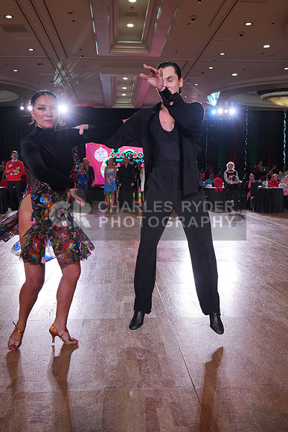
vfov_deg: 53.1
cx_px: 144
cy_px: 216
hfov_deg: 36.9
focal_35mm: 36
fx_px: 432
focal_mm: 36
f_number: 5.6
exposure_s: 1/400
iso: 1600
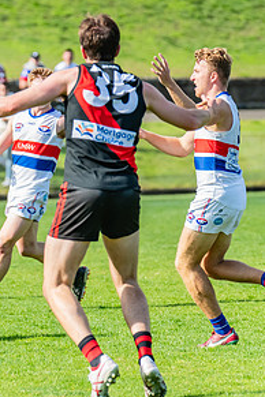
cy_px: 134
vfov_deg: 3.2
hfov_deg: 2.2
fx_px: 7011
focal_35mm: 635
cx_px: -160
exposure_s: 1/1600
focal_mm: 290
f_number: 7.1
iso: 800
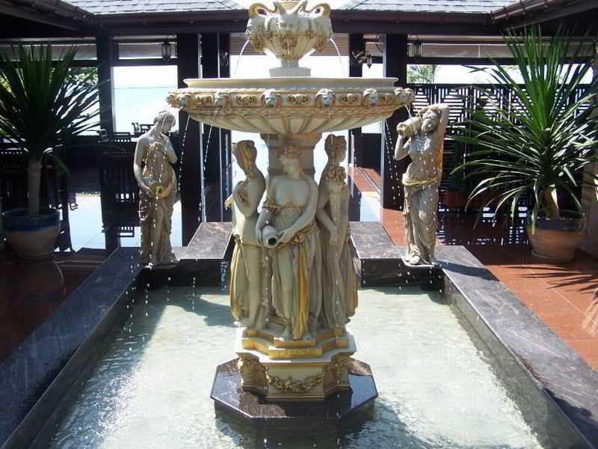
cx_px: 299
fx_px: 656
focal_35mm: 38
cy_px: 224
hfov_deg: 49.0
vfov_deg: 37.7
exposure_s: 1/400
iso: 80
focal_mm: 6.3
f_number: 2.8
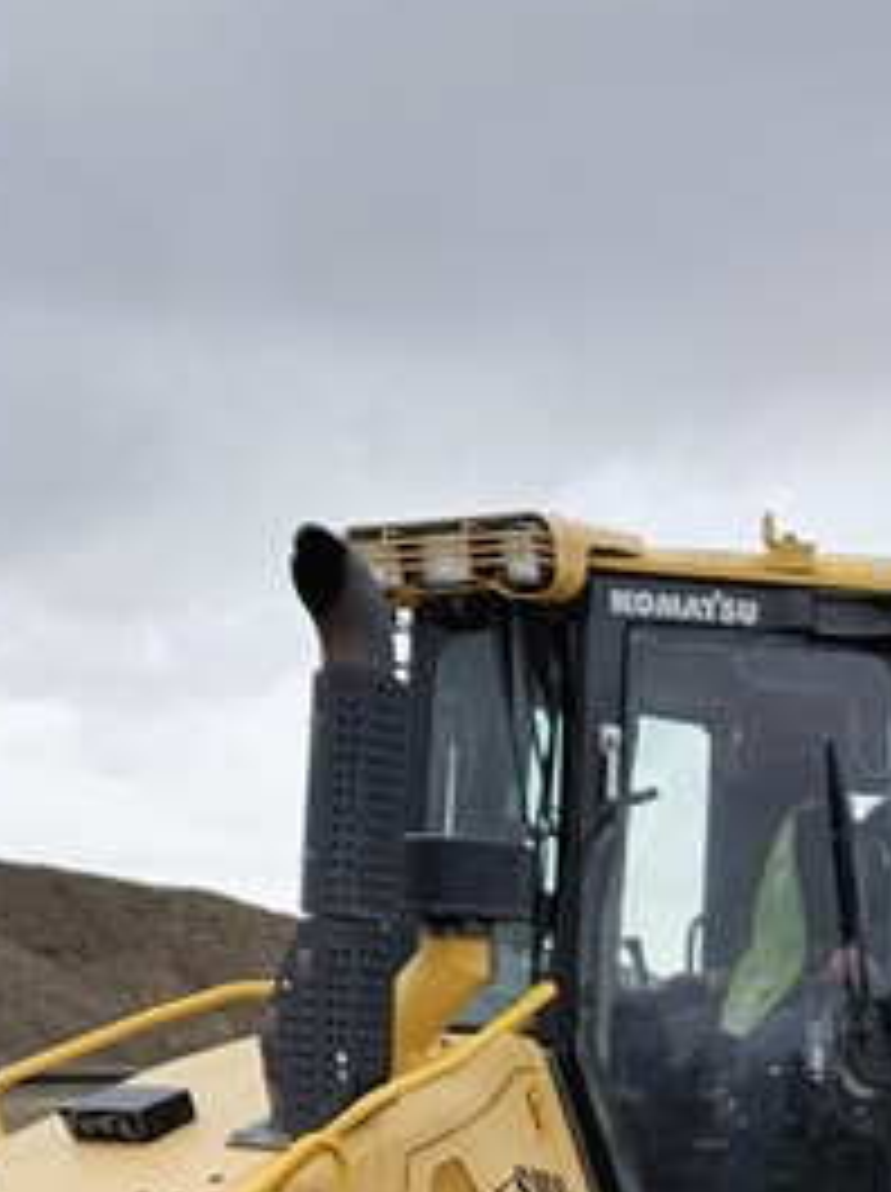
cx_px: 729
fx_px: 3062
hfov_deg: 16.4
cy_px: 1381
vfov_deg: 20.8
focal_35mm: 89
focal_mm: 5.4
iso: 50
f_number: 1.8
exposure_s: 1/389
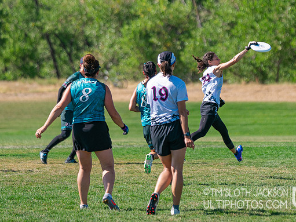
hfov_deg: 4.9
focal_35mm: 403
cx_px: 220
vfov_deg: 3.7
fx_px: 3445
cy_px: 72
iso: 400
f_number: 3.5
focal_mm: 200
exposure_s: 1/3200
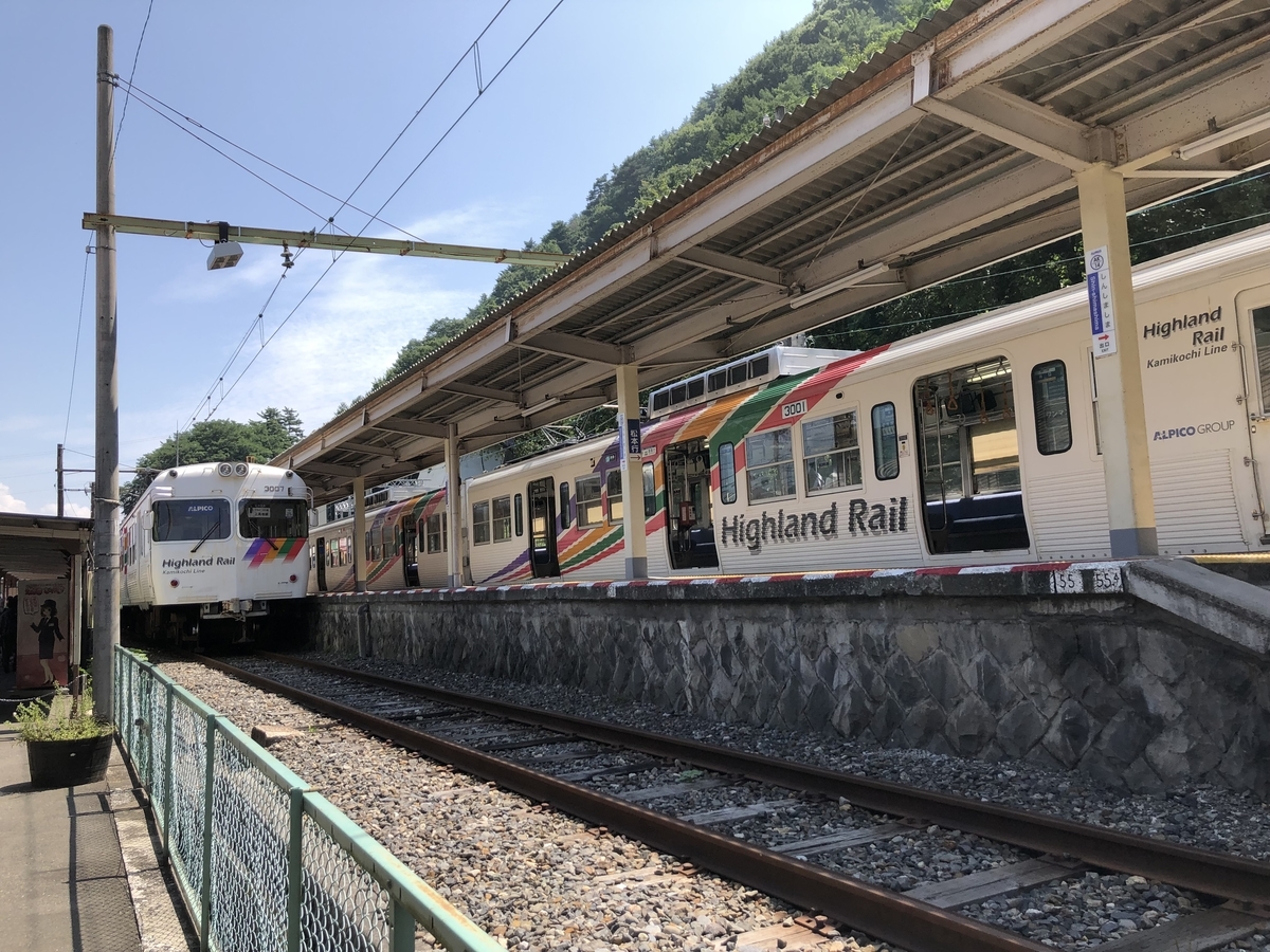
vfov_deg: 49.7
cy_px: 476
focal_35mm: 28
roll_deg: +3.3
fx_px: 1027
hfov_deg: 63.4
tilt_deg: +6.7
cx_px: 635
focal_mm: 3.99
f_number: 1.8
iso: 20
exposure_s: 1/1091
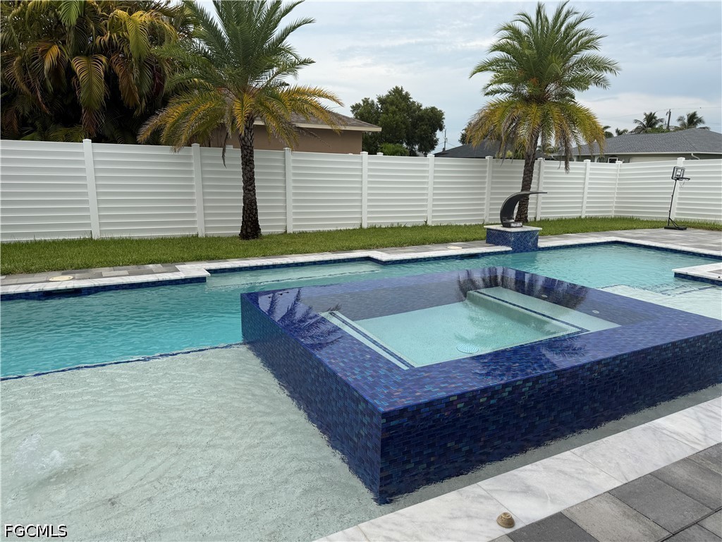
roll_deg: -0.8
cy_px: 271
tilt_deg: -12.0
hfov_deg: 71.6
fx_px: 501
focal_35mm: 24
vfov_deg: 56.8
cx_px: 361
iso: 80
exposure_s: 1/4673
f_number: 1.78
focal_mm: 6.76
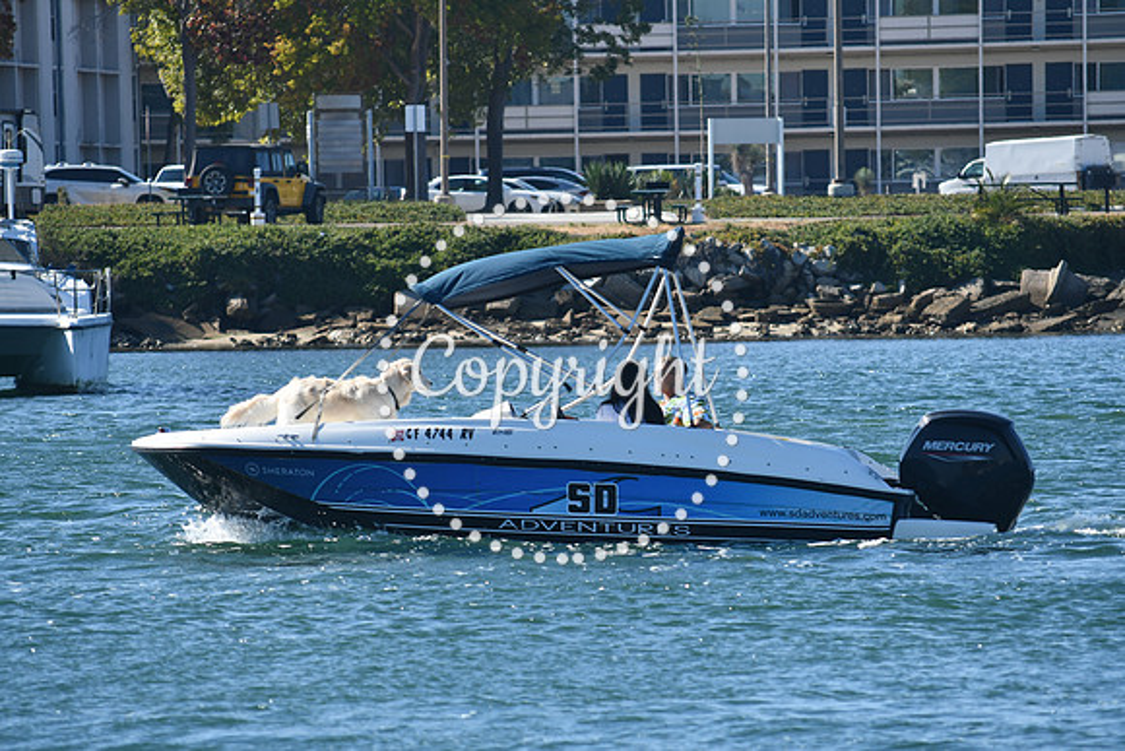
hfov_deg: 6.9
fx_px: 9377
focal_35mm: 300
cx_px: 562
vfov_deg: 4.6
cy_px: 376
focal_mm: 200
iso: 180
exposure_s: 1/500
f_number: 8
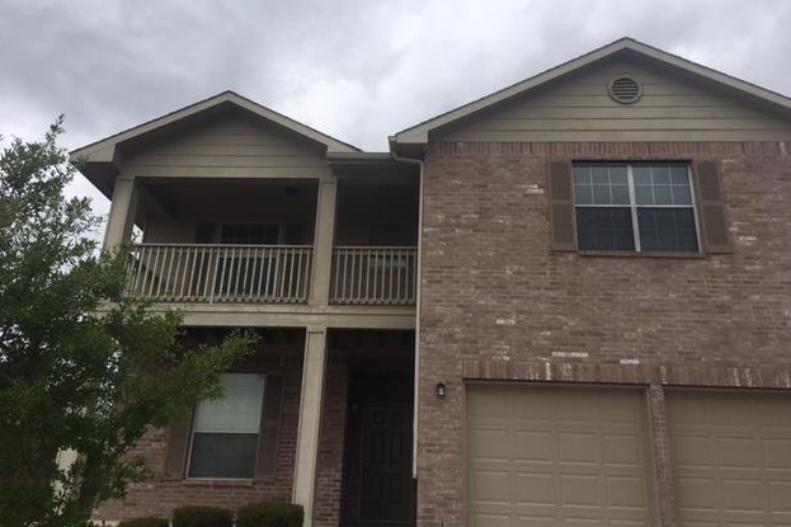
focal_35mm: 31
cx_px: 399
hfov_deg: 60.3
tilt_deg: +22.6
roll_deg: -3.0
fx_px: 681
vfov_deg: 42.3
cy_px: 244
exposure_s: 1/2404
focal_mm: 4.15
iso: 25
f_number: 2.2
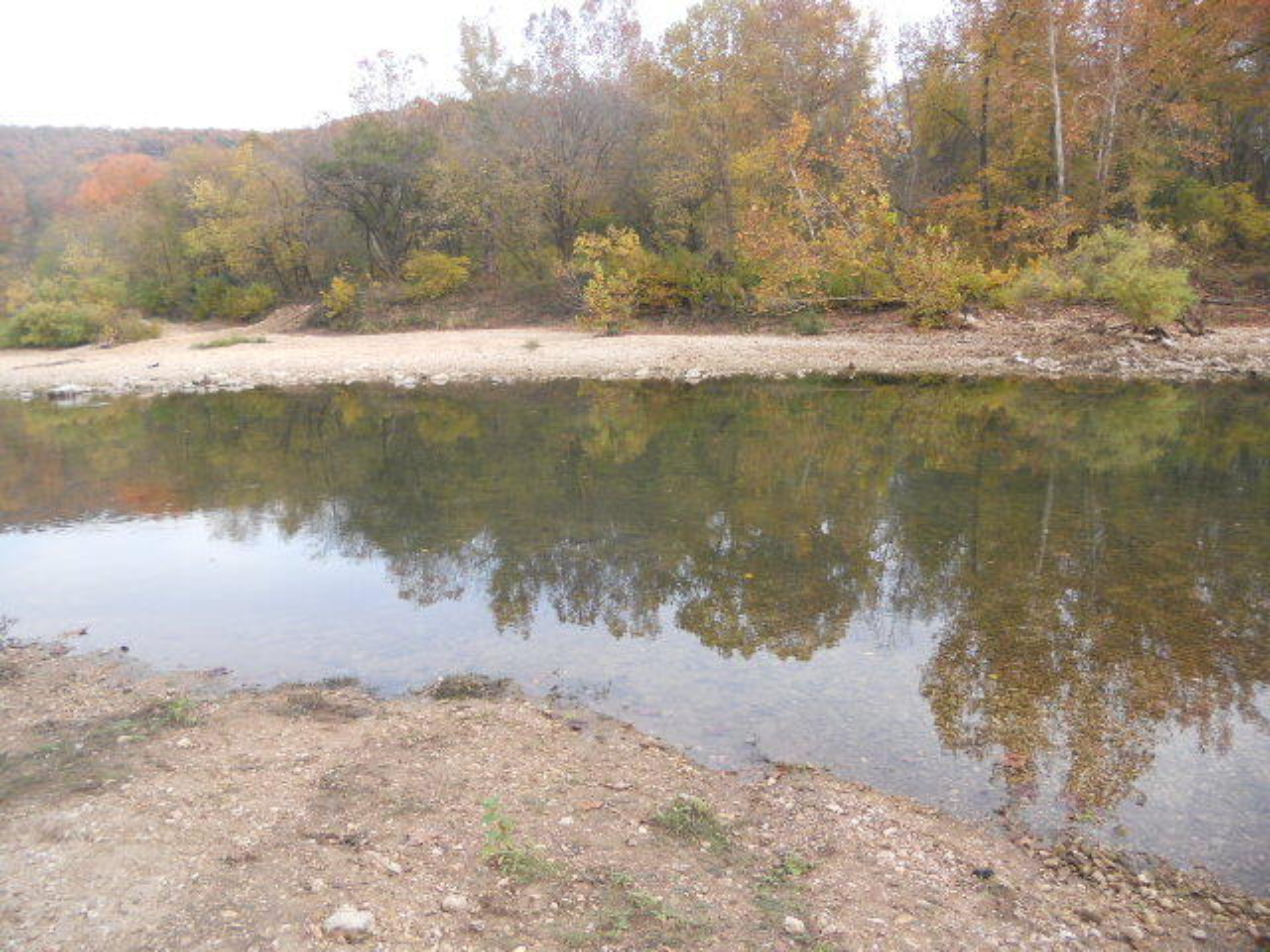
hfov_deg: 65.3
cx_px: 635
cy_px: 476
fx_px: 991
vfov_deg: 51.4
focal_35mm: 27
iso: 80
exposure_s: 1/50
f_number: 3.2
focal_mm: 4.9
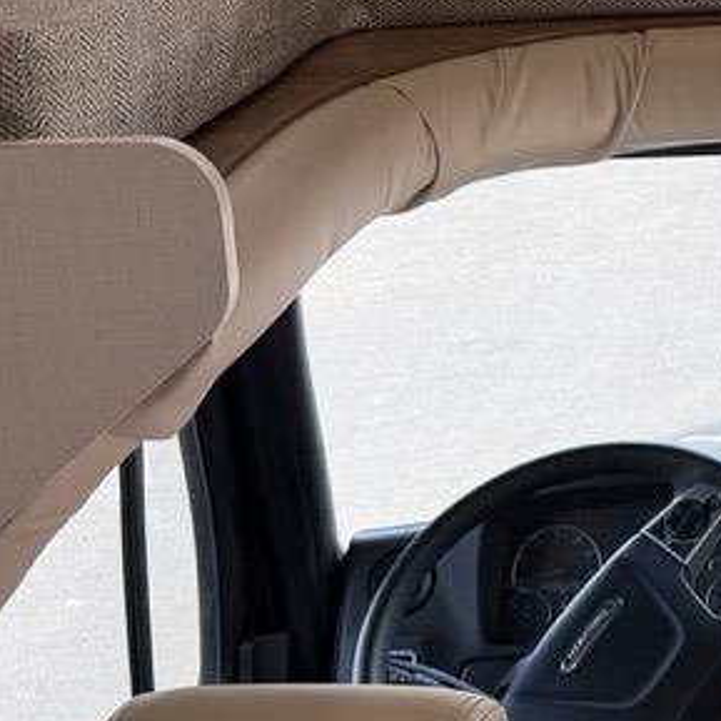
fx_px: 2215
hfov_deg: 16.6
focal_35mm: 94
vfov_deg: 17.9
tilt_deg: -7.9
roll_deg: +3.4
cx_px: 1113
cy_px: -52
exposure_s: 1/393
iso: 80
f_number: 1.78
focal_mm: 6.76
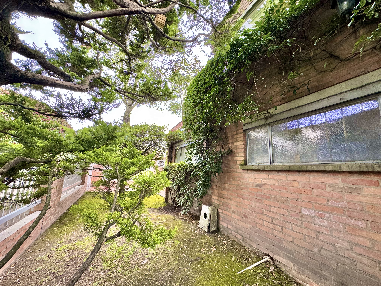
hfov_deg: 102.1
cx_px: 190
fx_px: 154
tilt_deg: +10.9
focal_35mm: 14
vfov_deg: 85.7
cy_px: 143
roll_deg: -2.8
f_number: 2.2
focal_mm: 2.22
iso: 160
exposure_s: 1/99
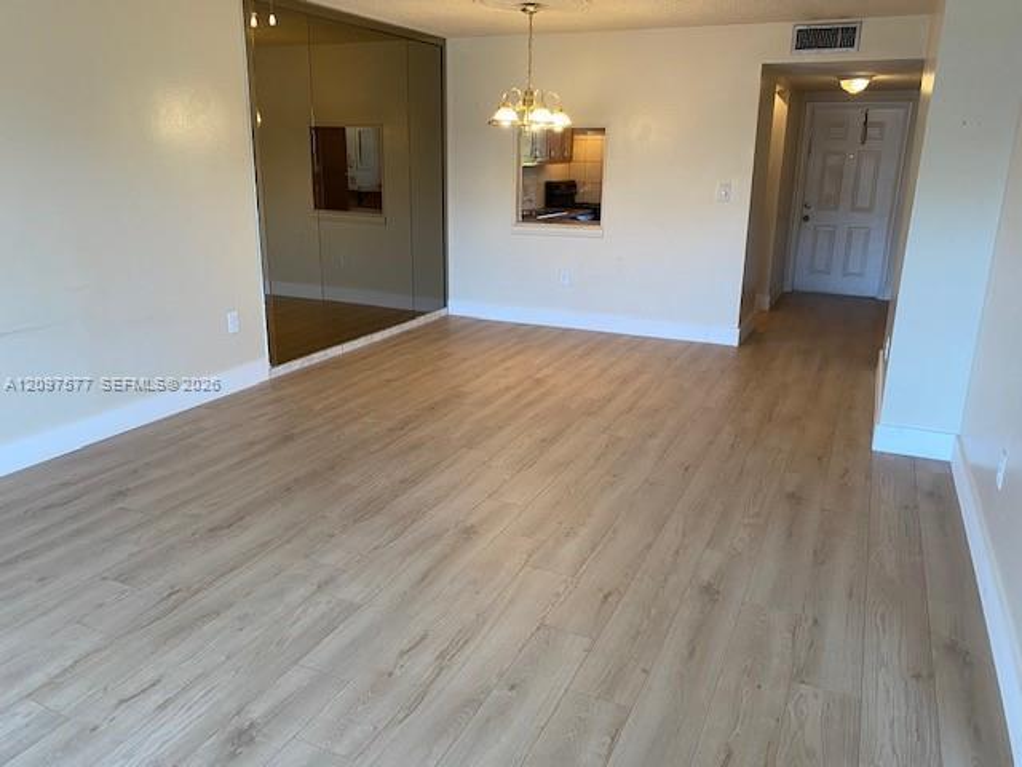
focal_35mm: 26
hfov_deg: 67.3
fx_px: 768
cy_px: 384
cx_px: 511
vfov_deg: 53.1
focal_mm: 4.25
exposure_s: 1/60
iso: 80
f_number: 1.8
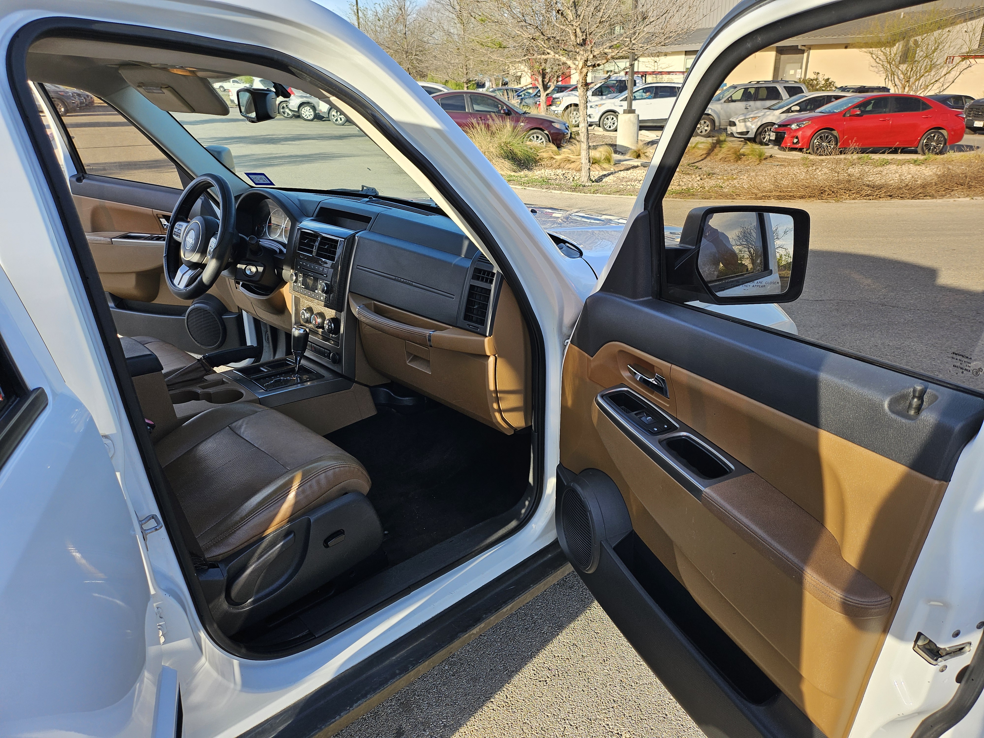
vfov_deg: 56.8
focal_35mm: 24
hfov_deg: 71.6
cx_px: 492
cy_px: 369
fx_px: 682
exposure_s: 1/792
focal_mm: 5
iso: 50
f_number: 1.8
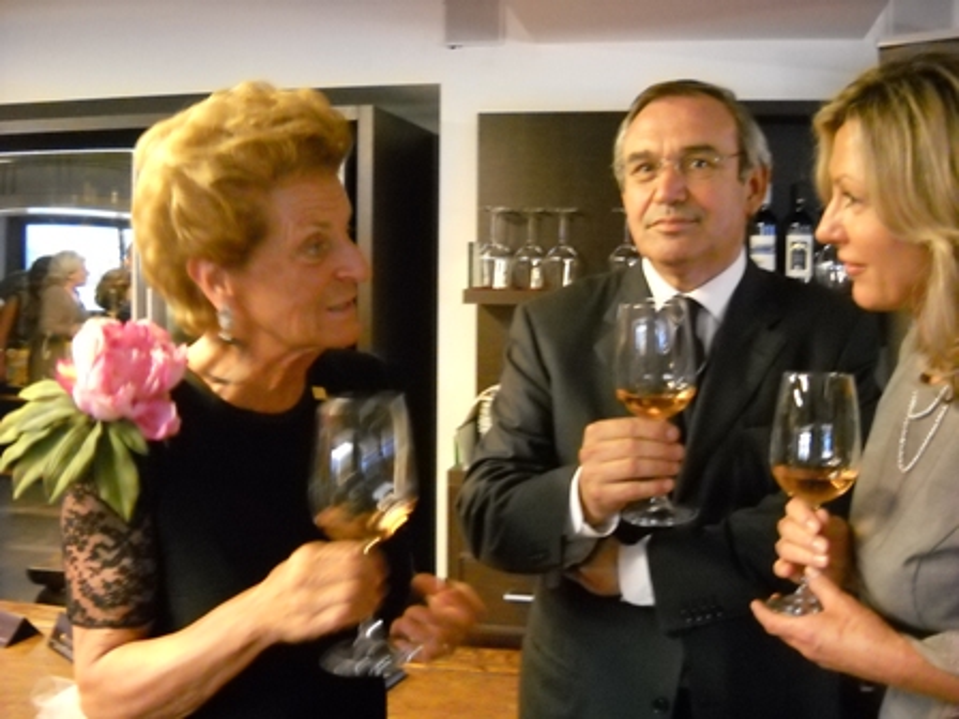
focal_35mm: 41
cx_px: 480
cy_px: 360
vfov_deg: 35.1
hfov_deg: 45.8
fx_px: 1136
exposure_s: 1/9
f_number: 3.1
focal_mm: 6.72
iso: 800
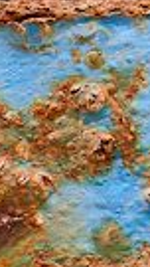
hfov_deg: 1.2
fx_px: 7003
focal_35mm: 991
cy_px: 121
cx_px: -803
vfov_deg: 2.2
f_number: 4
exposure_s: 1/160
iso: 200
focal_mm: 85
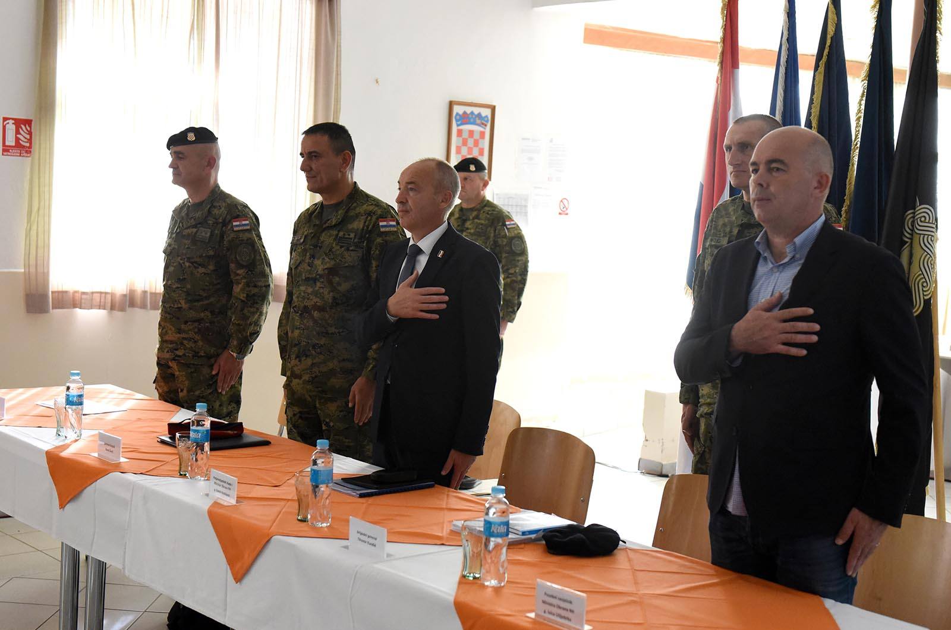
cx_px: 476
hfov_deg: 41.2
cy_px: 315
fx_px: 1265
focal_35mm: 48
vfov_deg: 28.0
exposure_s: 1/1250
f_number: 2.8
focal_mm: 48
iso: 5000
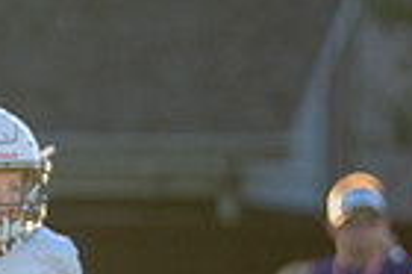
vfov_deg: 1.1
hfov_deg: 1.6
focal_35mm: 1282
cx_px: -405
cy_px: 401
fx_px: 14655
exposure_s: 1/2000
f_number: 2.8
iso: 320
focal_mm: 200
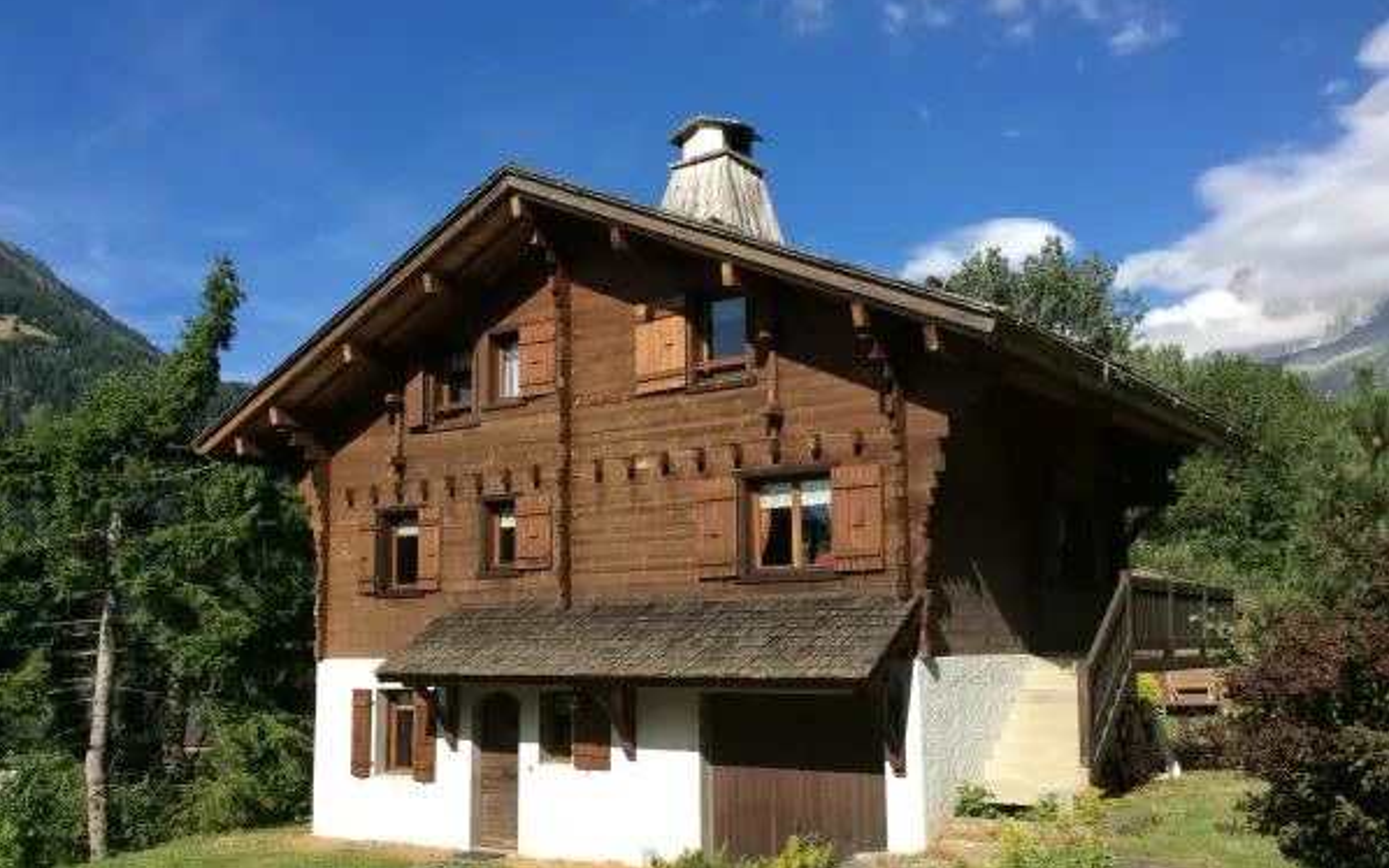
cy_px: 501
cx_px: 694
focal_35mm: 34
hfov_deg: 56.7
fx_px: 1287
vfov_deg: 37.2
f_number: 2.4
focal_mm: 3.3
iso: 32
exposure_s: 1/1244
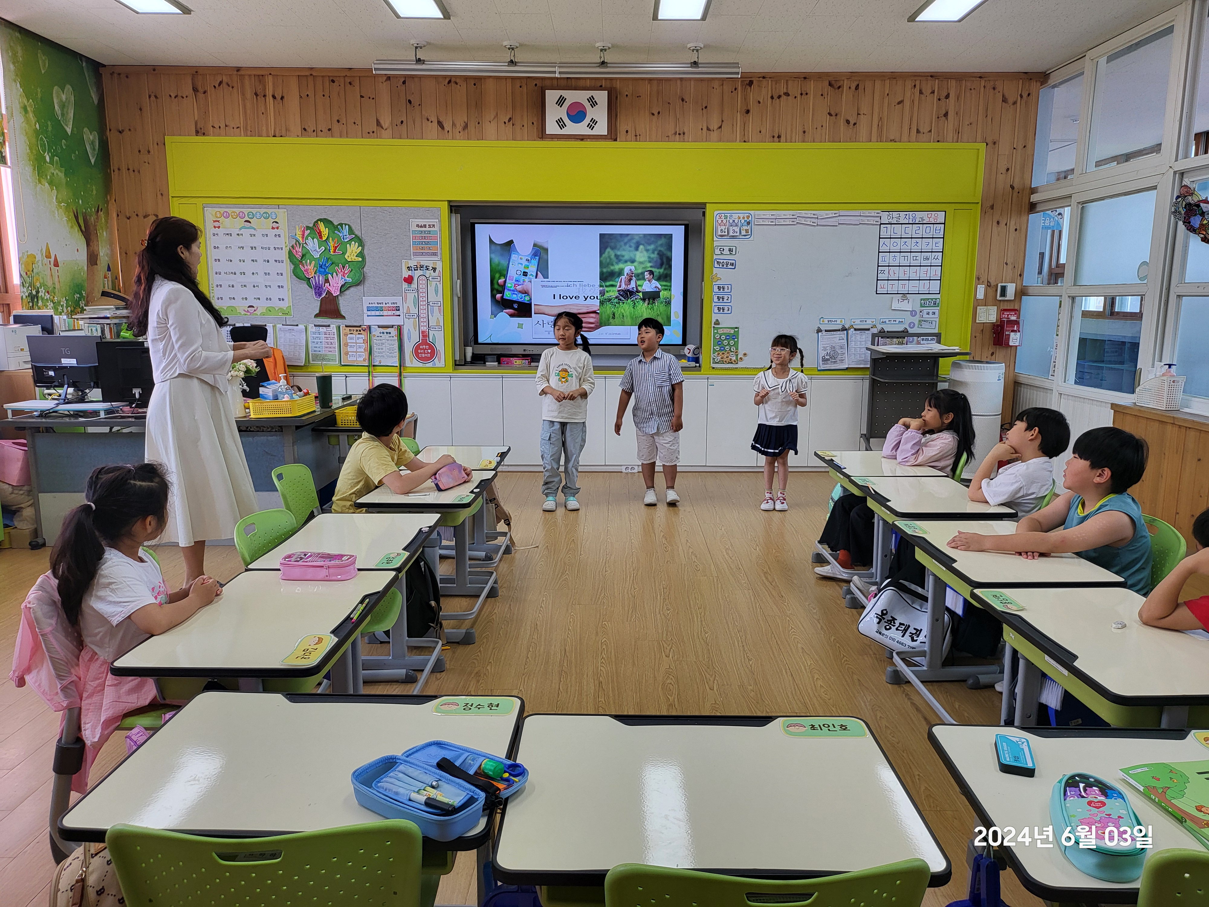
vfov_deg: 56.8
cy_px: 454
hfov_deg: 71.6
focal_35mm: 24
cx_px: 604
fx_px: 838
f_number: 1.8
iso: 50
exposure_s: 1/120
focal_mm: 5
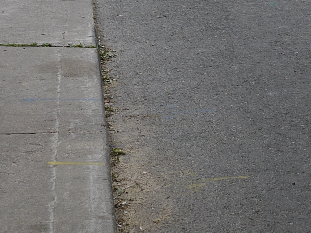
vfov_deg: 10.0
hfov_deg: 13.5
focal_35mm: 143
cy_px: -122
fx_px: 1285
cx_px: 356
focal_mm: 20
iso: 100
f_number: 3.5
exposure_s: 1/500
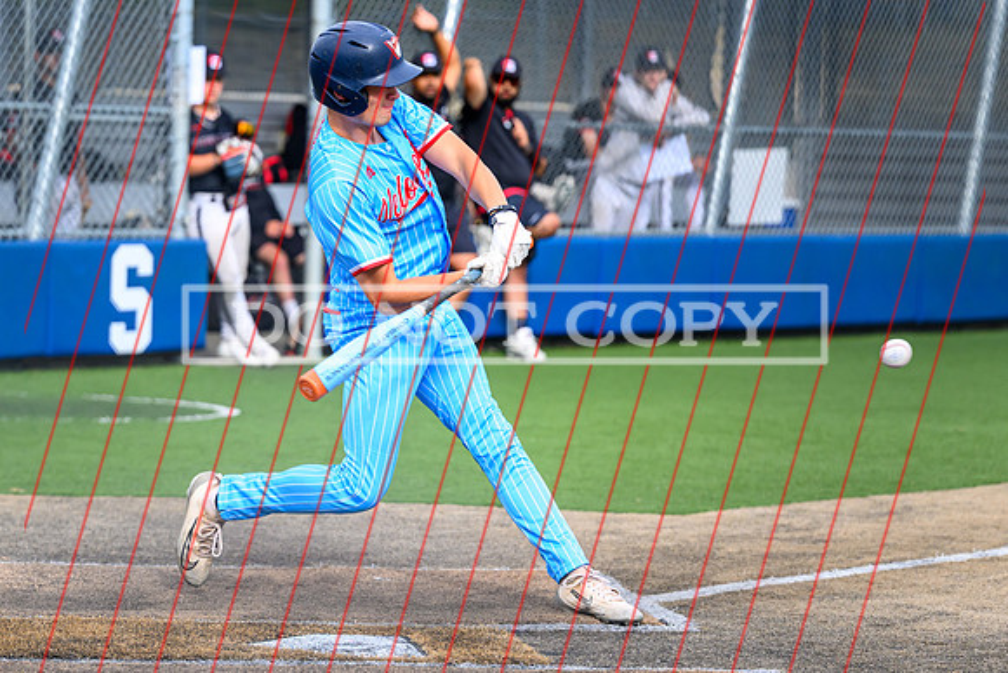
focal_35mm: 146
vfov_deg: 9.4
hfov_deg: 14.0
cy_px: 325
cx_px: 349
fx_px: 4102
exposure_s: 1/3200
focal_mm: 103
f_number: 2.8
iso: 640
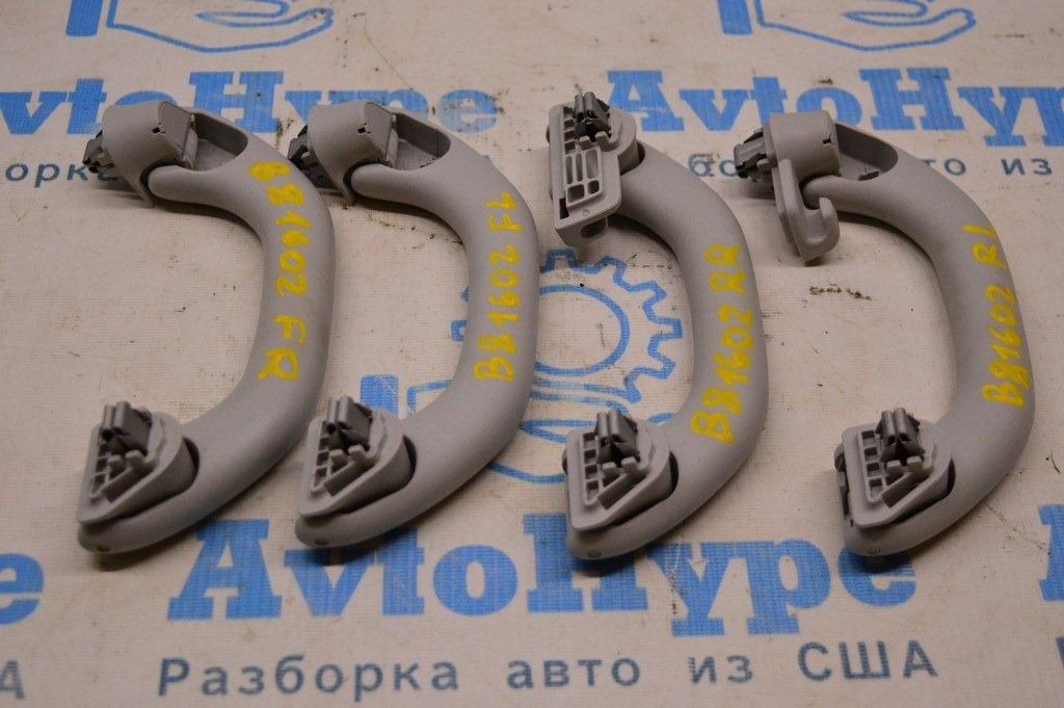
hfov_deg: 33.4
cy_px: 354
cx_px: 532
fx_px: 1772
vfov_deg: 22.6
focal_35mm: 60
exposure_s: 1/400
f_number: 4.8
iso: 1600
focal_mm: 40
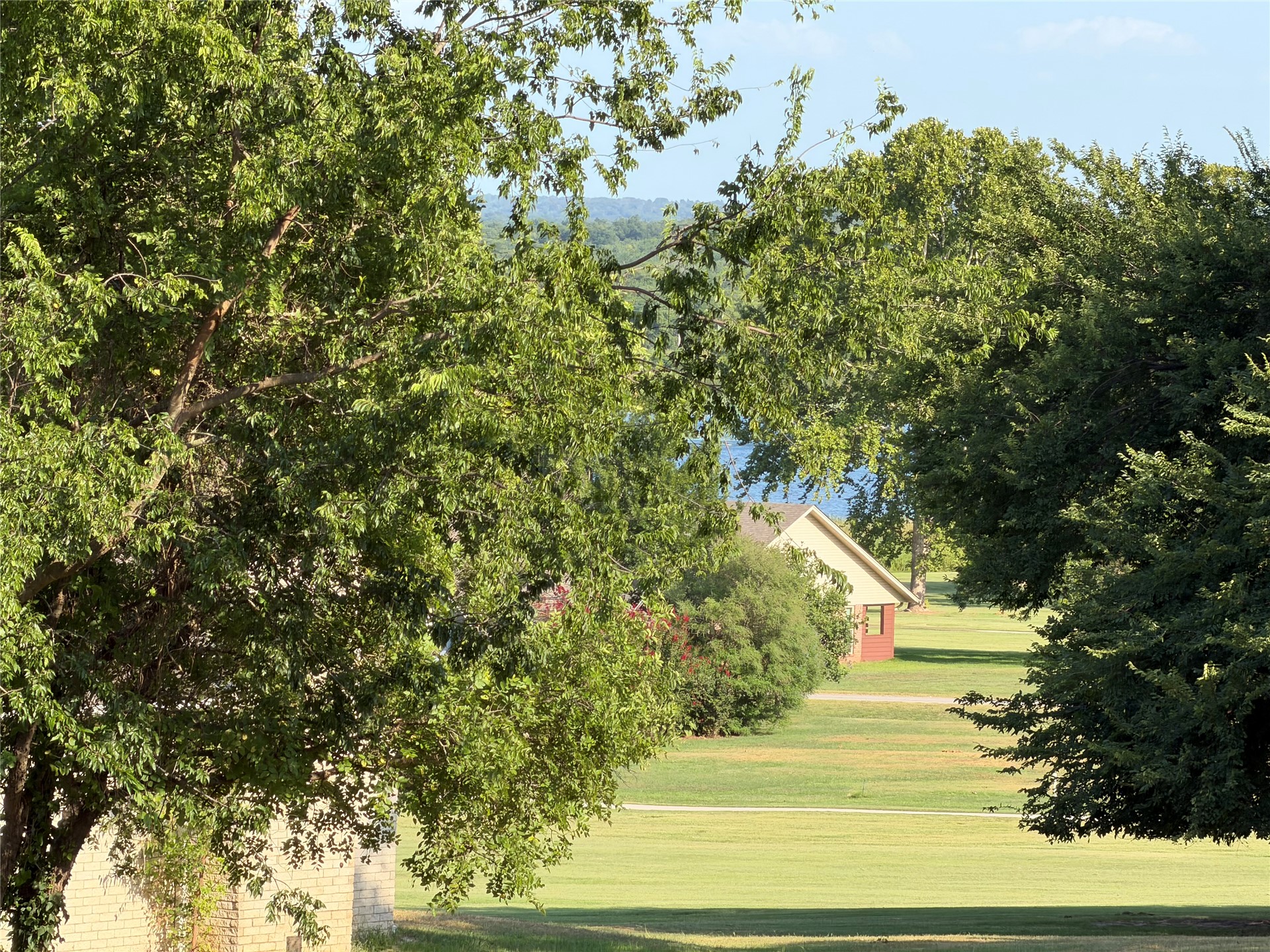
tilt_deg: -1.9
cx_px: 635
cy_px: 476
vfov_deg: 7.4
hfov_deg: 9.9
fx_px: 7338
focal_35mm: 200
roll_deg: -2.0
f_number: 2.8
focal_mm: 16.89
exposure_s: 1/463
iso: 50
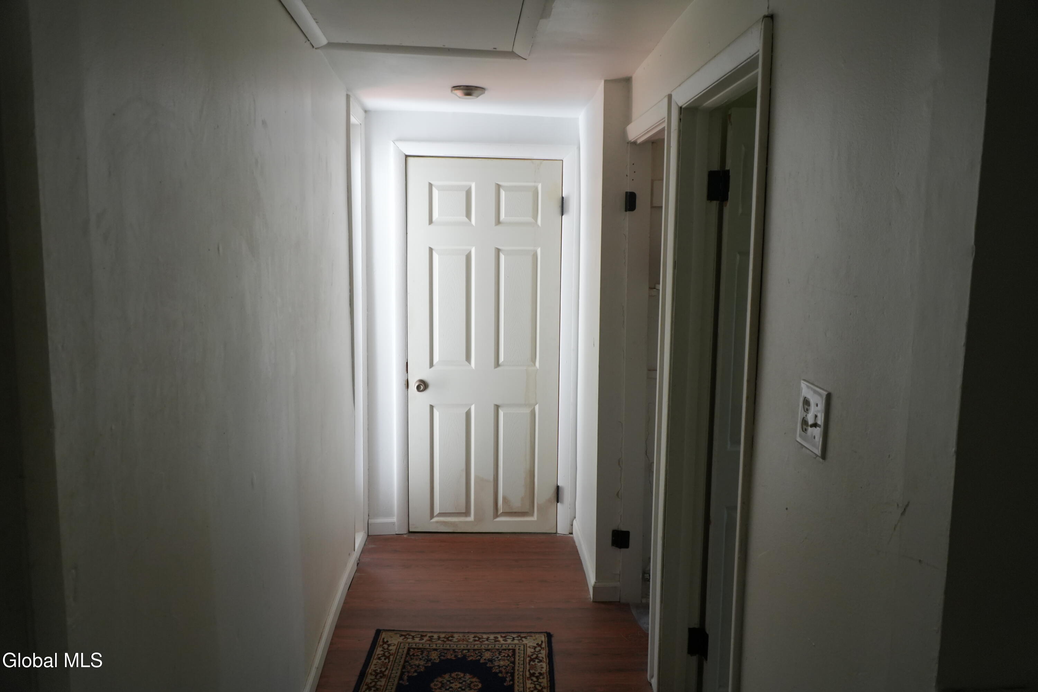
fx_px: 778
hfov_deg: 67.4
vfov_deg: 47.9
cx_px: 519
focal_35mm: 27
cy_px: 346
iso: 800
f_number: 4
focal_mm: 18
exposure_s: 1/160
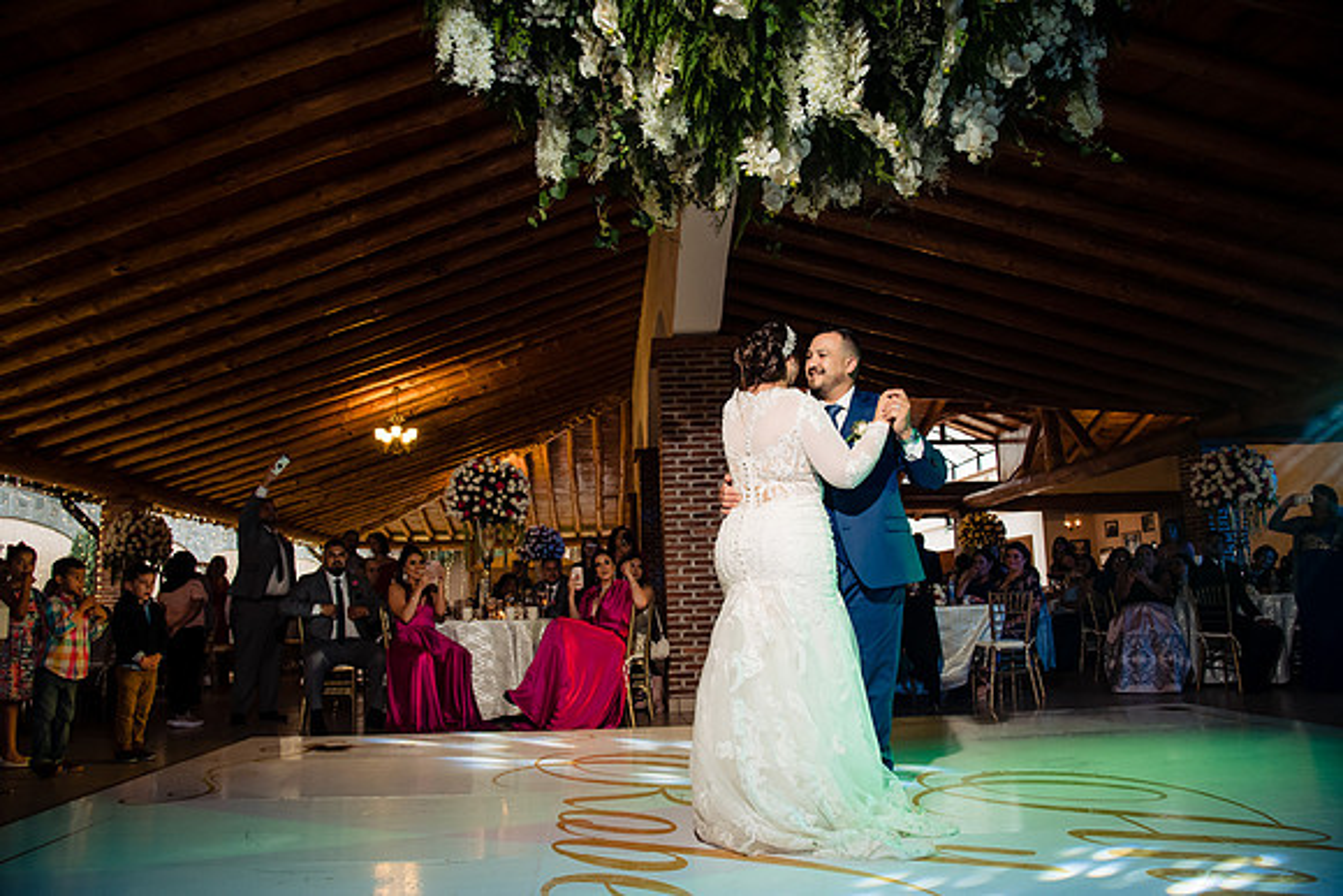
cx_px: 672
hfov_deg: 72.6
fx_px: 914
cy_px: 448
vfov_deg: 52.2
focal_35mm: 25
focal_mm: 24
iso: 2000
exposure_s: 1/125
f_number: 6.3
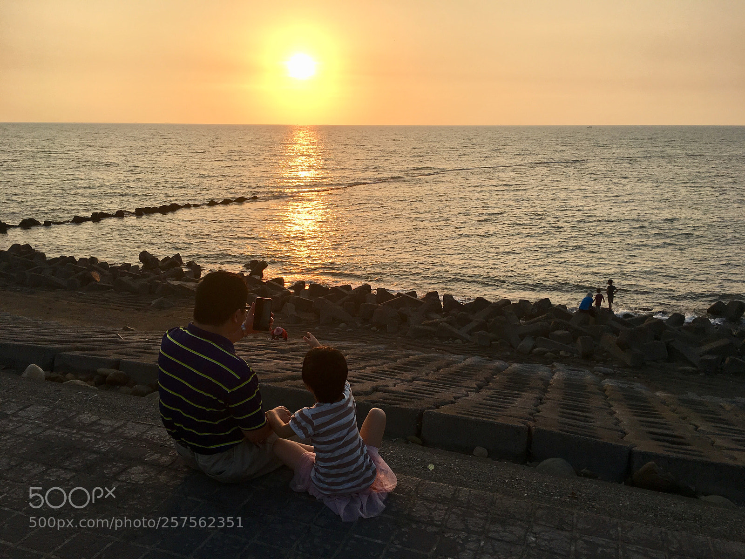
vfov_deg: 48.2
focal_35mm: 29
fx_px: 624
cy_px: 280
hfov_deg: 61.7
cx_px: 372
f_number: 2.2
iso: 25
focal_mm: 4.15
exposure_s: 1/1115
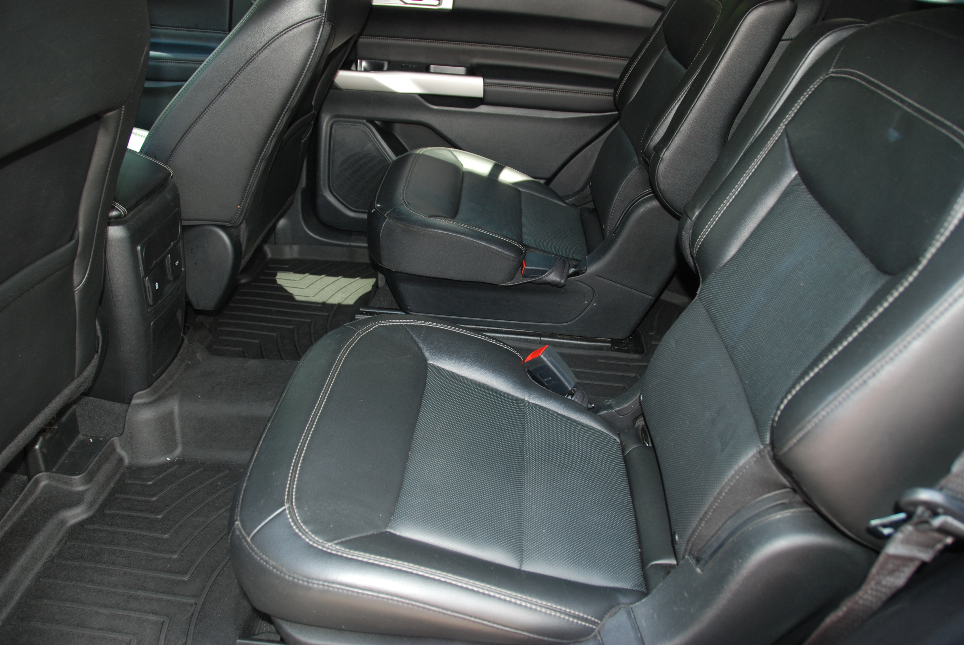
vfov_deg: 48.0
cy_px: 322
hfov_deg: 67.3
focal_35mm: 27
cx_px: 482
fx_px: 724
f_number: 3.5
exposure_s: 1/60
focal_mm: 18
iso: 200
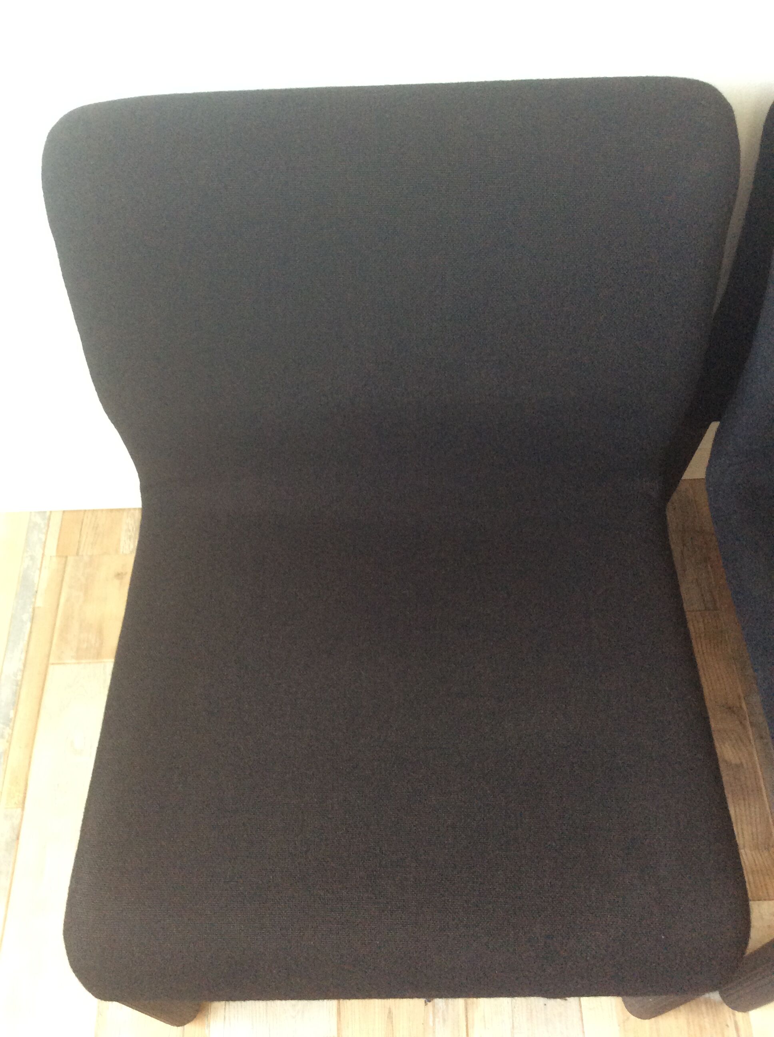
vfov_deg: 56.9
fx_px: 957
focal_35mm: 32
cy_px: 518
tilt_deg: -58.0
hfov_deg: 44.1
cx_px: 387
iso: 125
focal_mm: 3.3
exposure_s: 1/25
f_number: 2.4
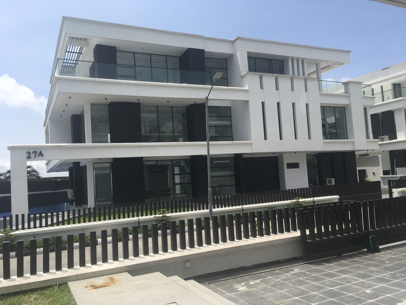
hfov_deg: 61.7
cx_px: 203
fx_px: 340
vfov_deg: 48.2
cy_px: 152
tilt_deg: +4.2
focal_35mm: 29
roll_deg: +5.1
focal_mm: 4.15
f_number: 2.2
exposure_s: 1/1789
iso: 25
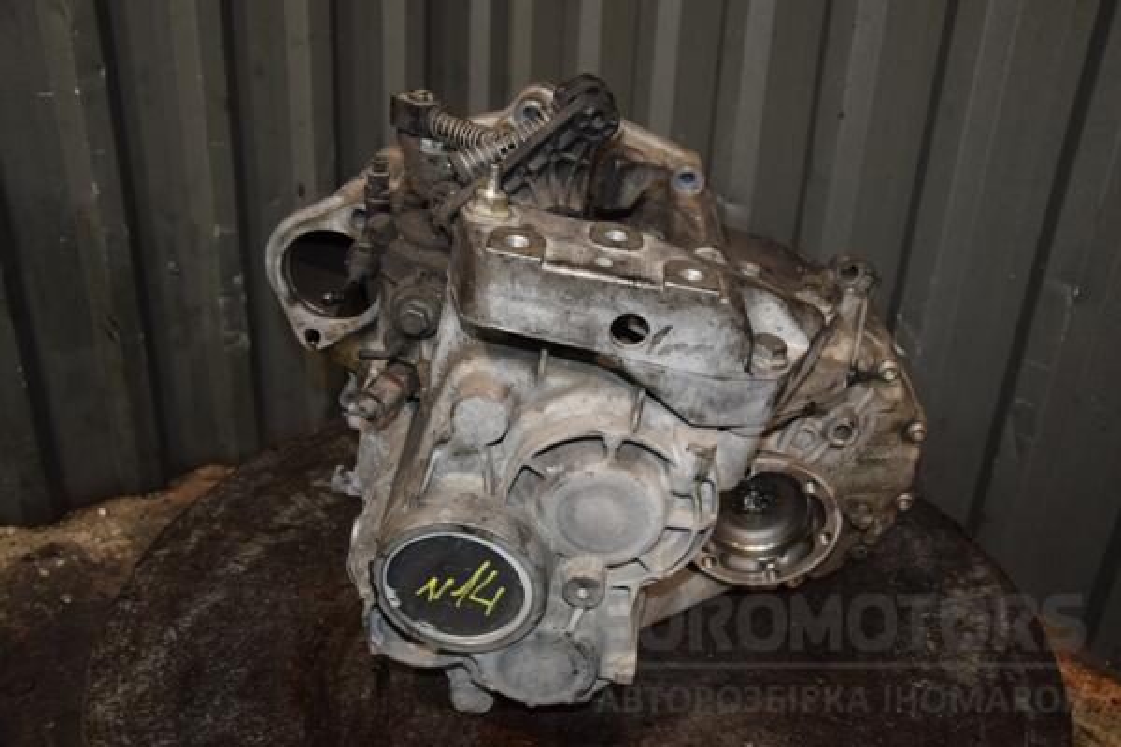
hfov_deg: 59.5
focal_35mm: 32
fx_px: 981
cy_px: 374
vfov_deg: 41.7
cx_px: 560
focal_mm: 21
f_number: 5
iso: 800
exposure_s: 1/60
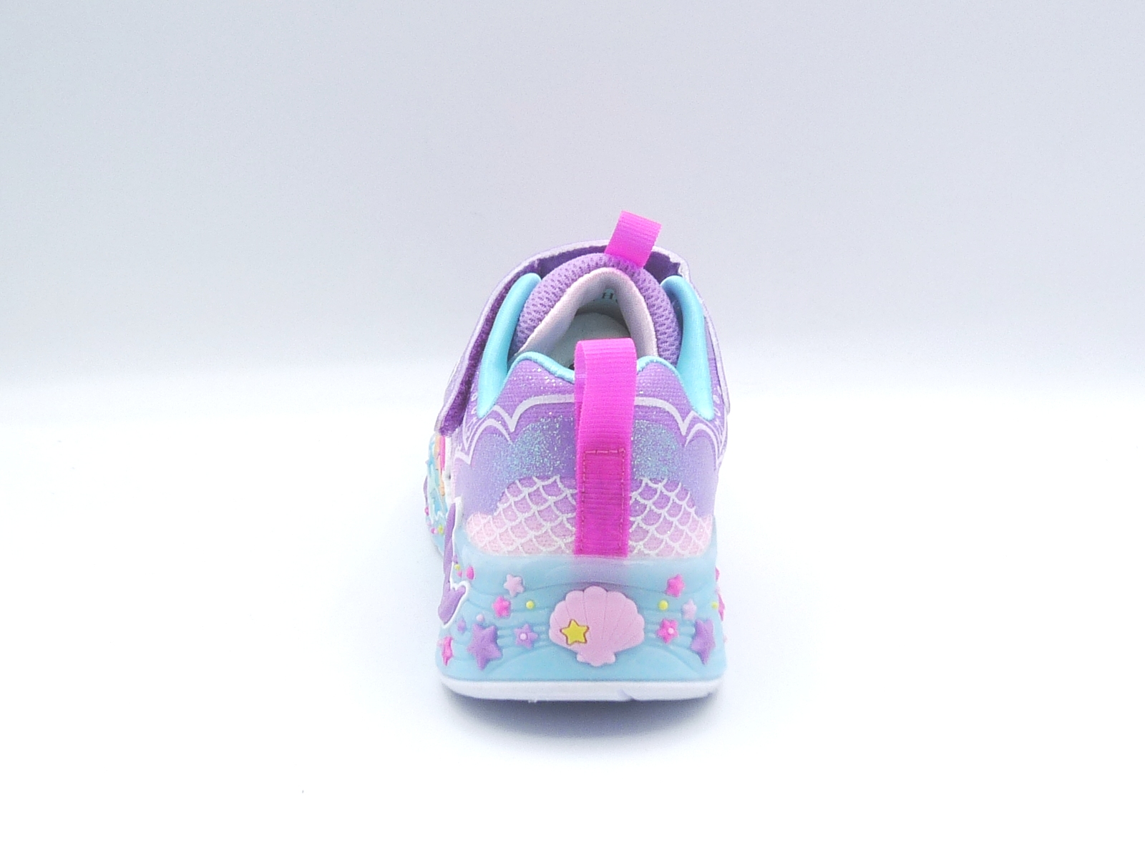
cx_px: 572
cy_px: 430
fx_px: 1687
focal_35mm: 51
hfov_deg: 37.5
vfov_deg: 28.6
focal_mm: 5.1
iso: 100
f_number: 5.6
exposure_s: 1/200
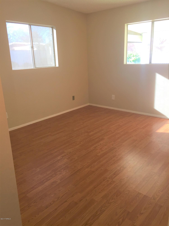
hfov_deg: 48.2
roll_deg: +2.2
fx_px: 189
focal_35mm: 29
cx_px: 84
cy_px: 113
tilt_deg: -15.0
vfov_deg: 61.7
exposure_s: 1/60
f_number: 2.2
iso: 40
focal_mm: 4.15
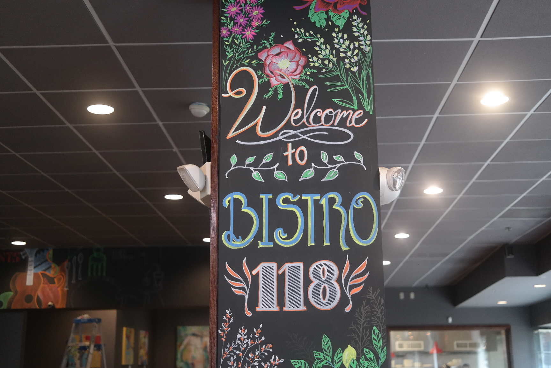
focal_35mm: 46
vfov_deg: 29.2
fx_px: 704
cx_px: 276
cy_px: 184
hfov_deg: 42.7
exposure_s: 1/50
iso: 400
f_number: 2
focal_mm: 30
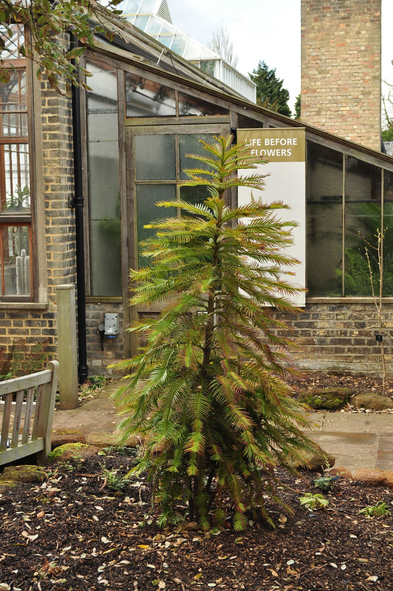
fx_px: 985
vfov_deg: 33.4
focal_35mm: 60
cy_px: 296
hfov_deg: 22.6
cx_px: 196
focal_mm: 40
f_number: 8
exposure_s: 1/200
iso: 250
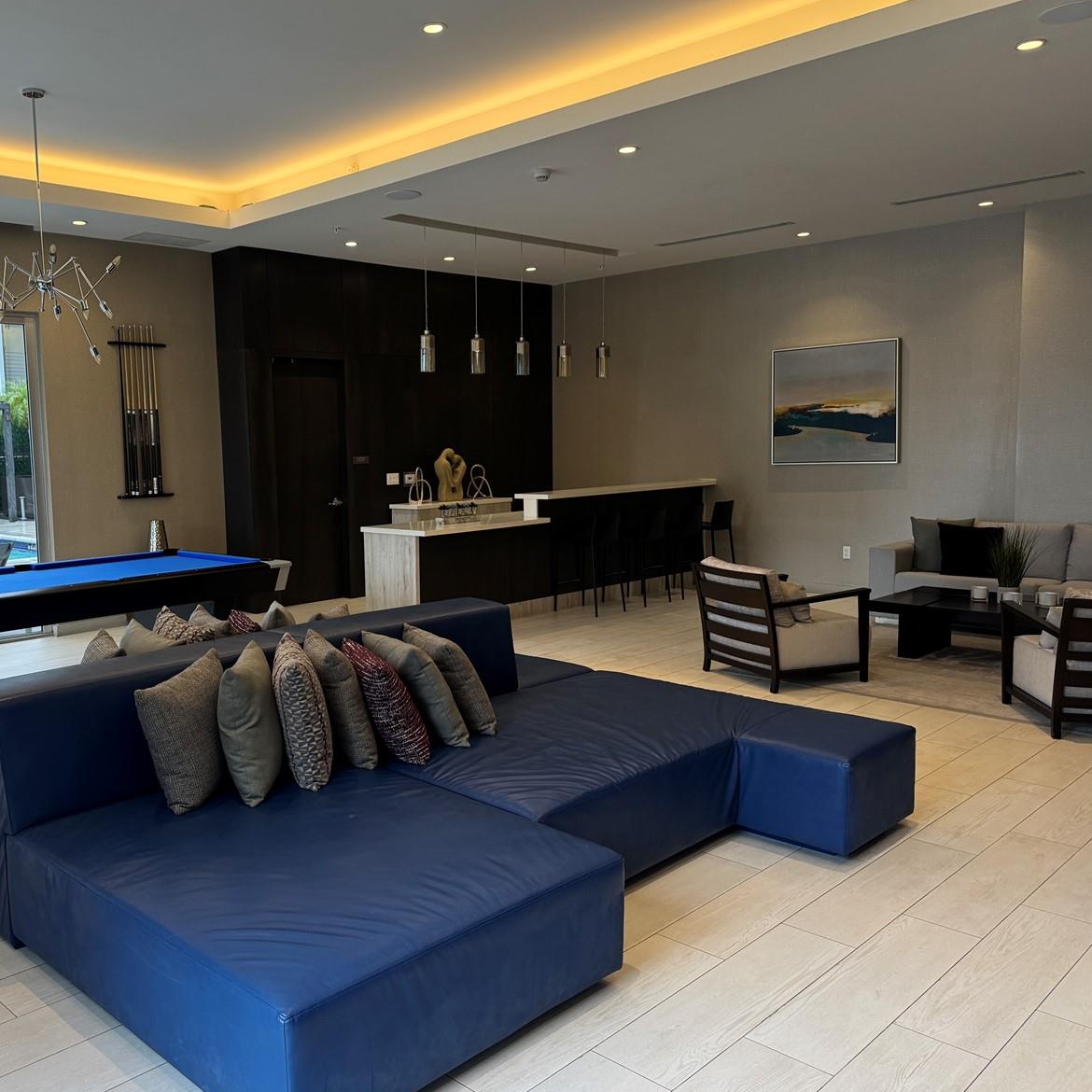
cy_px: 539
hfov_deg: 54.8
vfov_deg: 55.6
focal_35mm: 29
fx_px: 1035
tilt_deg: -7.1
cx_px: 388
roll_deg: +1.3
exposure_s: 1/60
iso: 200
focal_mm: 6.76
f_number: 1.78
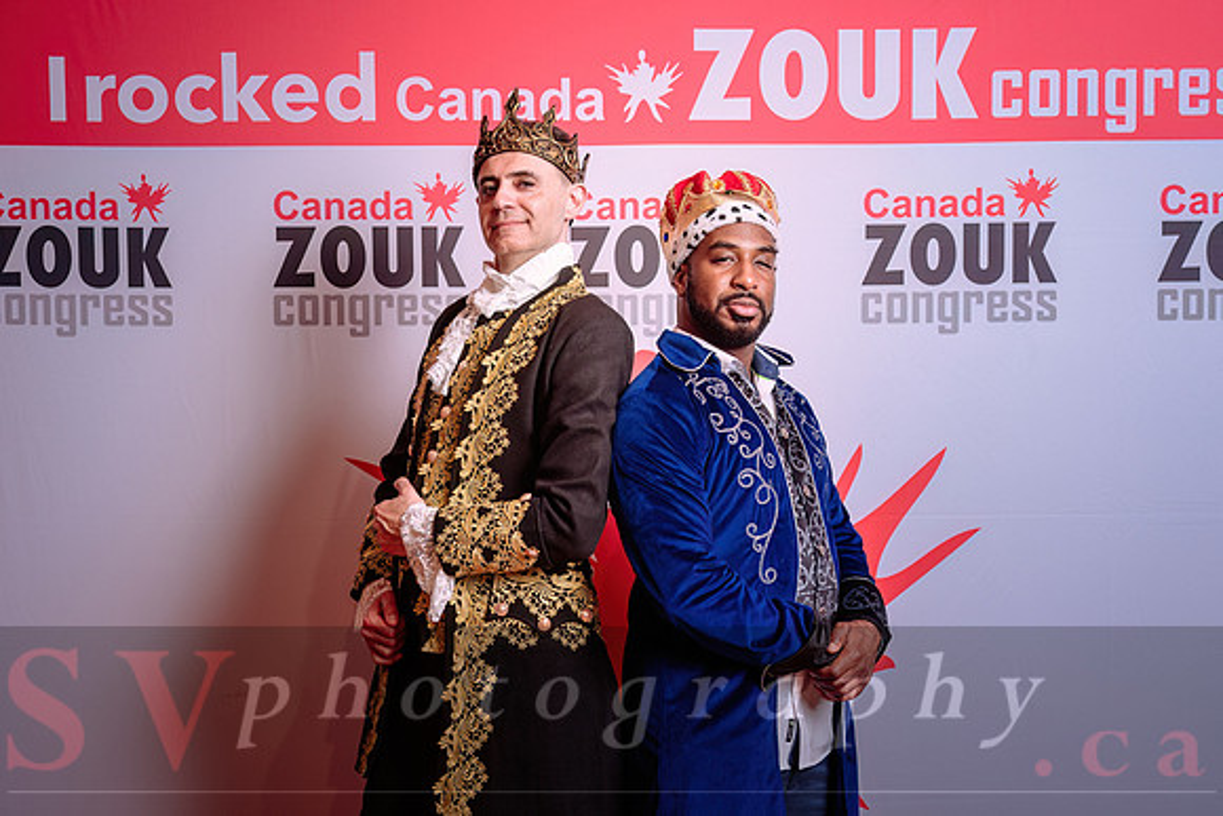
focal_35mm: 51
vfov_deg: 26.5
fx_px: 1729
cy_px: 408
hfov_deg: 38.9
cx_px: 612
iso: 200
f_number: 4.5
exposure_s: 1/160
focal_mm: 50
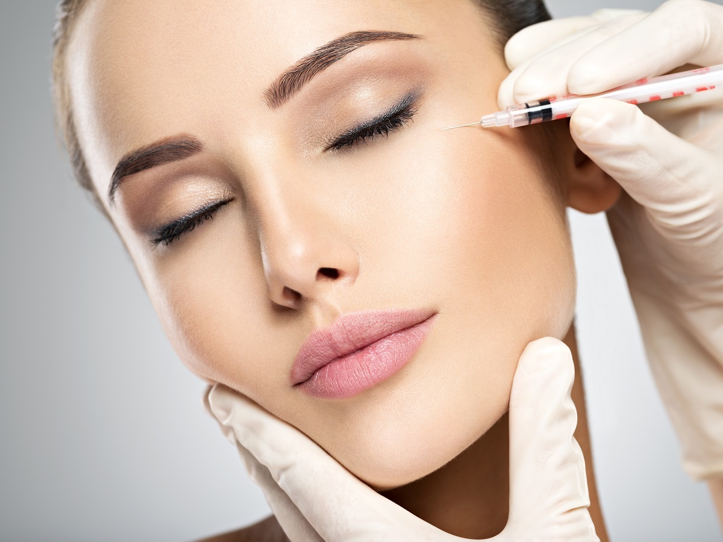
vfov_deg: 15.7
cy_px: 271
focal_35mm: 94
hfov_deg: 20.9
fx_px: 1963
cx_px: 362
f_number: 10
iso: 100
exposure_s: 1/125
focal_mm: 120
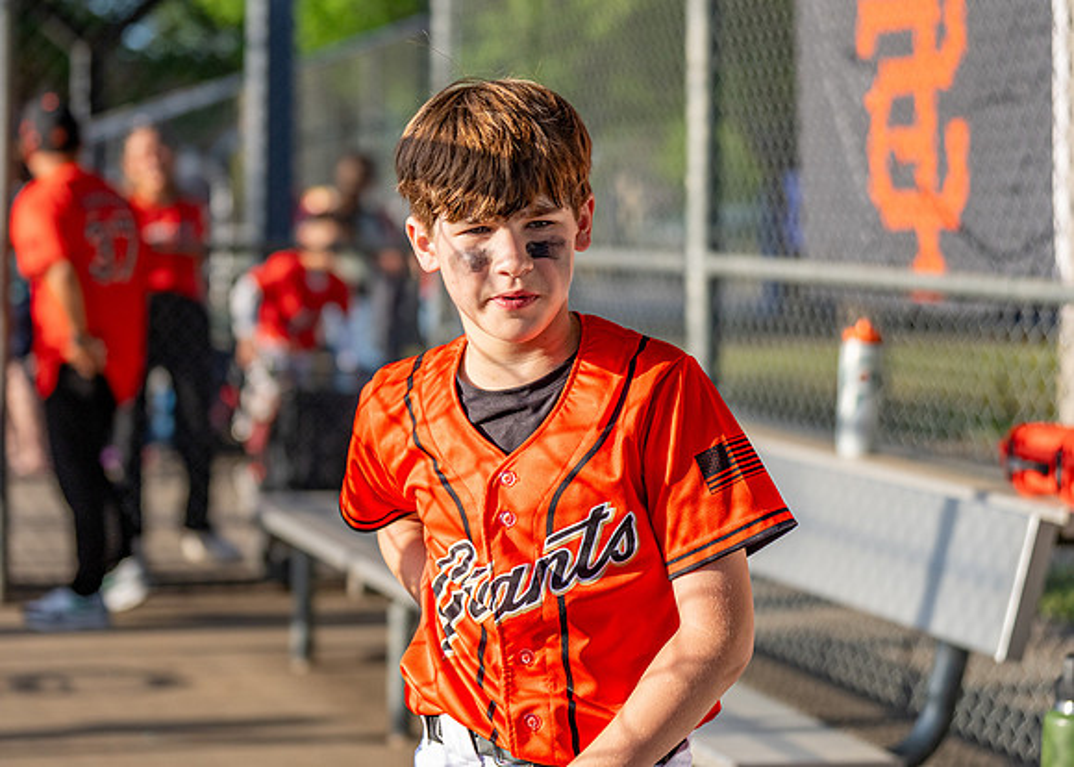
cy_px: 337
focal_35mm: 99
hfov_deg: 20.1
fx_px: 3032
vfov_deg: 14.4
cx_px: 524
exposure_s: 1/4000
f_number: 2.8
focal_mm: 75
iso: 400
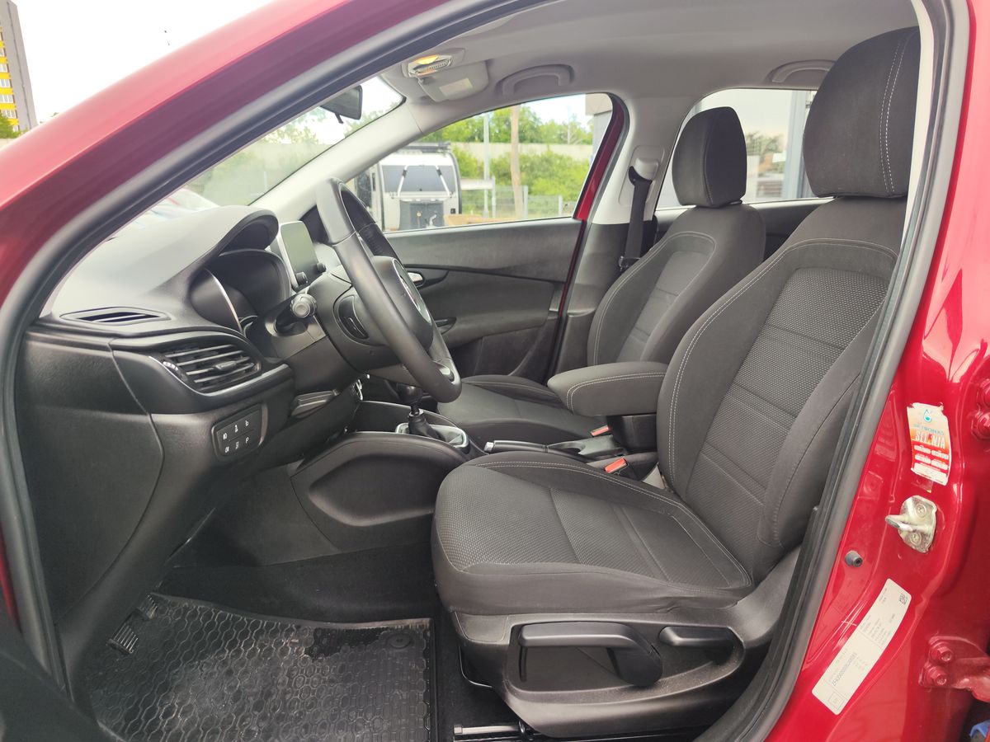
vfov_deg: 58.9
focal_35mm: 23
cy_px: 371
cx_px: 495
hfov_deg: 73.9
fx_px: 658
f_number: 1.69
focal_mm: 7.01
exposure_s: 1/482
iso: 200
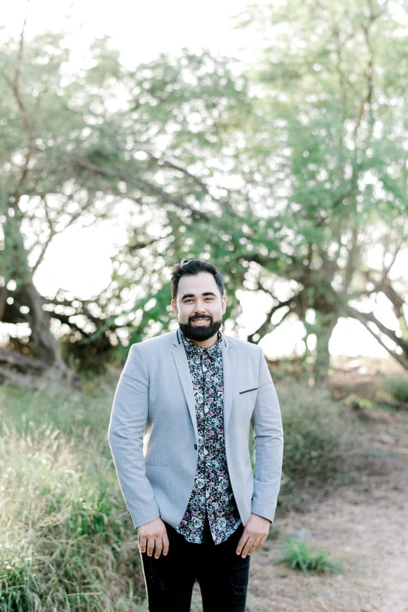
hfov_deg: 23.4
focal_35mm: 58
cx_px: 204
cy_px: 306
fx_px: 986
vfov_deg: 34.5
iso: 200
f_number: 2.2
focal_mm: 58
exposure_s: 1/320
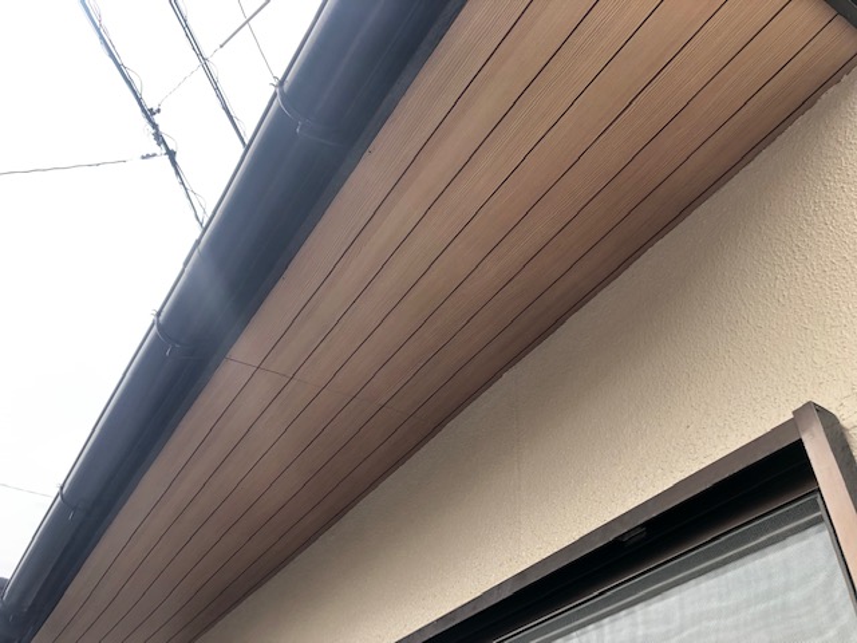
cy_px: 322
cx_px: 428
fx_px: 693
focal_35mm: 28
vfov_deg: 49.7
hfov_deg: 63.4
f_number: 1.8
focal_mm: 3.99
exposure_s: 1/400
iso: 20
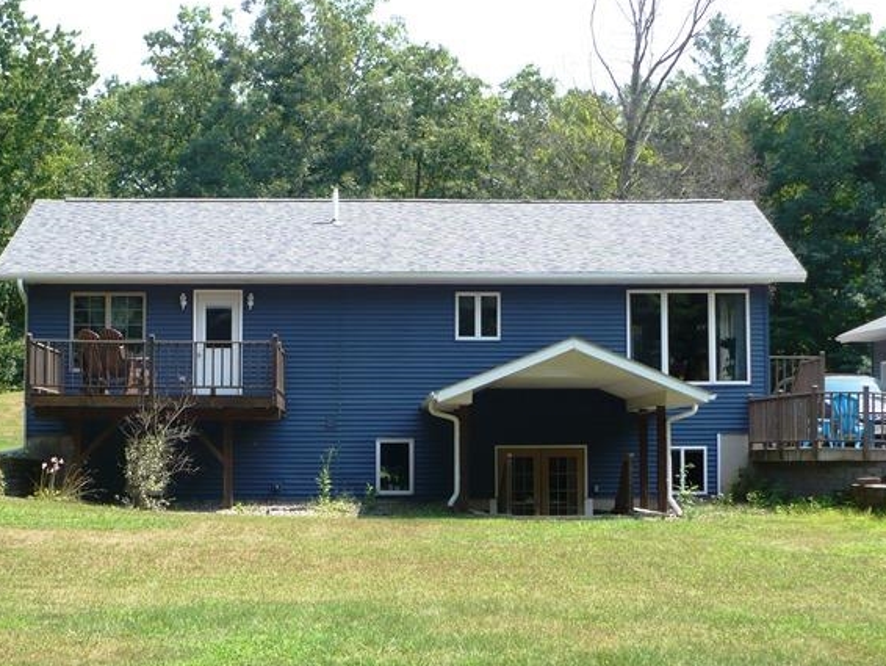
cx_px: 391
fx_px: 1997
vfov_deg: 18.9
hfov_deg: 25.0
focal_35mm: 78
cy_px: 365
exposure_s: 1/400
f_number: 3.2
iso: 100
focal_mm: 11.4
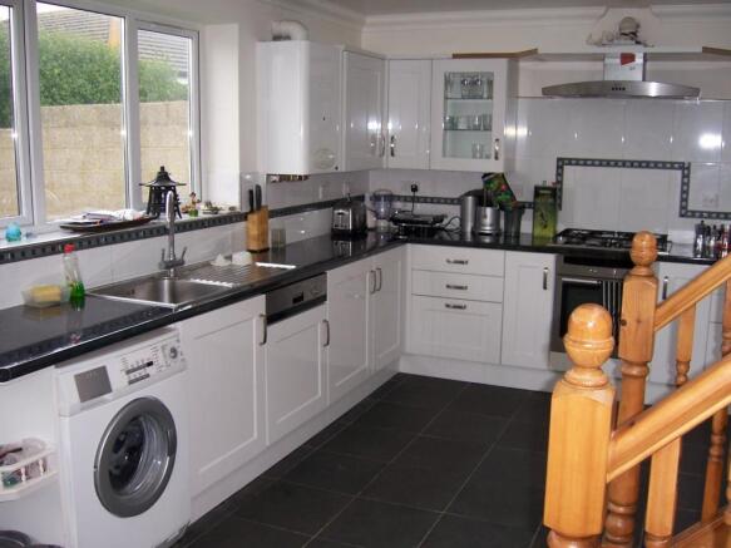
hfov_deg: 51.4
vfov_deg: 39.6
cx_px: 366
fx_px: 760
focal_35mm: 36
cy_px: 274
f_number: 3
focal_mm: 6
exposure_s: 1/60
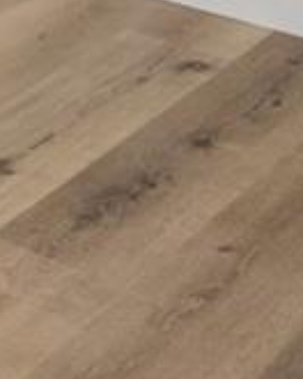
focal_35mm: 146
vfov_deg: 10.5
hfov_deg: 8.6
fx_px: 1637
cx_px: -645
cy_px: -648
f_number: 9
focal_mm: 16
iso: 800
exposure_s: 1/50
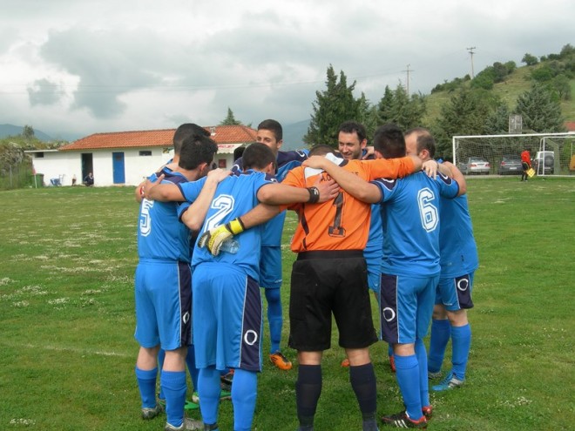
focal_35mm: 51
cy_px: 216
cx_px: 288
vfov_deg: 28.6
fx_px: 847
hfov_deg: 37.5
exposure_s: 1/168
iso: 50
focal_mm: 10.6
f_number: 5.4
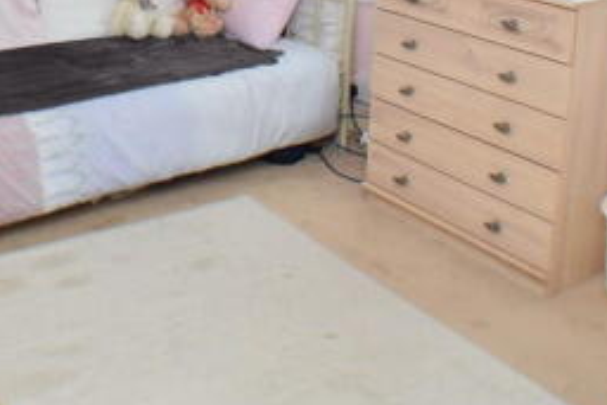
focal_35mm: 69
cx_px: 167
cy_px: -37
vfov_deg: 19.0
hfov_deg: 28.9
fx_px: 1164
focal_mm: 18
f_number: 4
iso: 400
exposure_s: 1/60
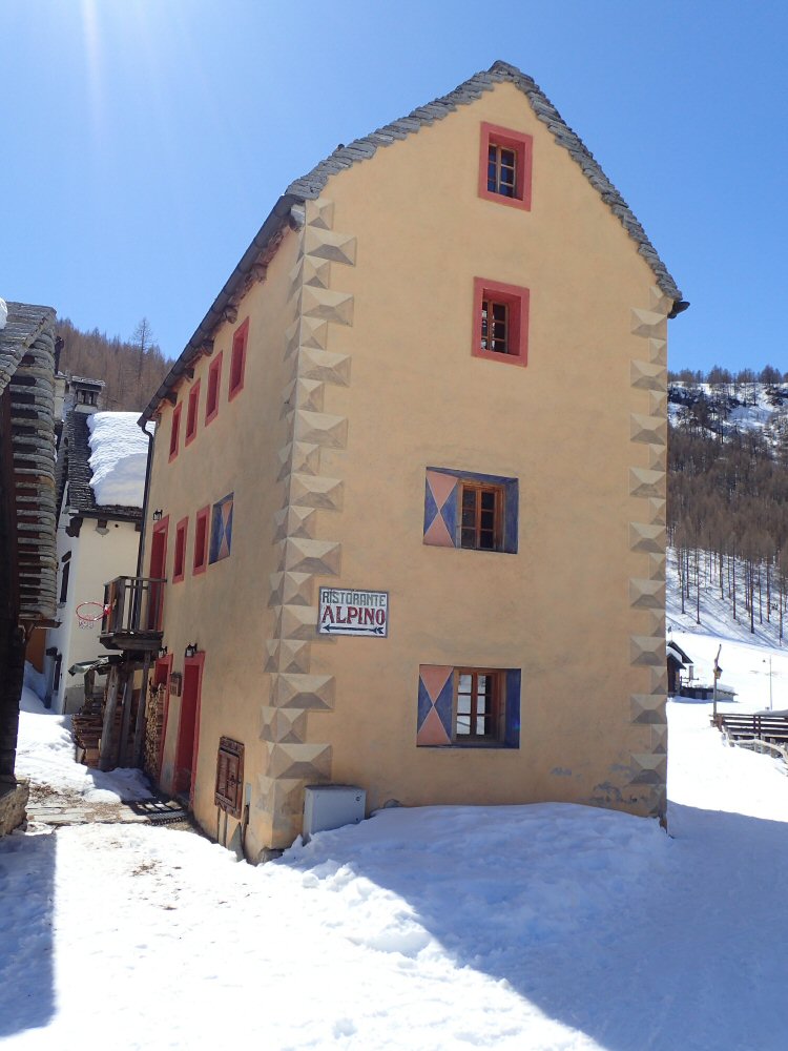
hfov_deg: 46.8
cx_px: 394
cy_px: 526
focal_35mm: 30
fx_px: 911
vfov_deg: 60.0
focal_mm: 5.5
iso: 100
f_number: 9
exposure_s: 1/200
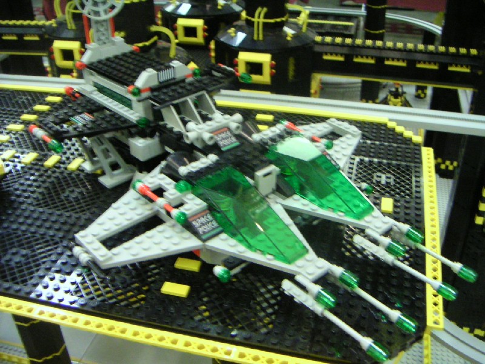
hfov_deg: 50.1
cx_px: 242
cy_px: 182
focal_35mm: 37
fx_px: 518
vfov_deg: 38.7
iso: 400
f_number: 2.8
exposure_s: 1/10
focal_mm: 4.8
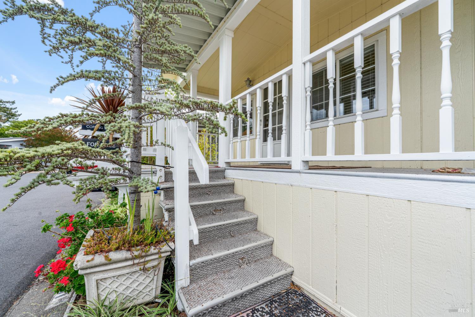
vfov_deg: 81.2
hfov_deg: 104.3
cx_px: 238
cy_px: 158
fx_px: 185
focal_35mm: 14
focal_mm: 14
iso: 200
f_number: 10
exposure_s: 1/160
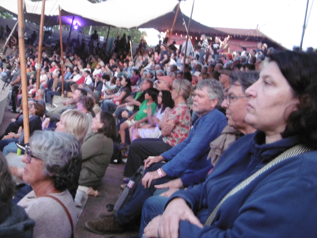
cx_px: 158
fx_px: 348
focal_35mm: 38
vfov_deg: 37.7
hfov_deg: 49.0
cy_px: 119
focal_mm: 6.8
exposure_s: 1/10
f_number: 3.7
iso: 400
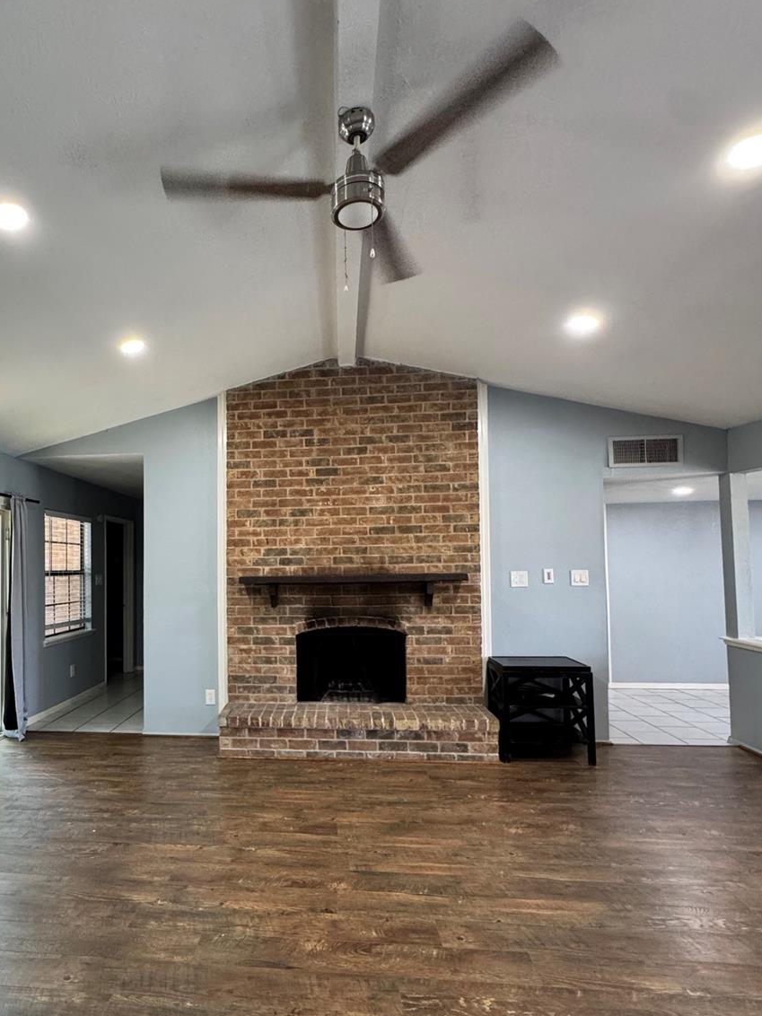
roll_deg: +1.0
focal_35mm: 19
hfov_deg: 67.5
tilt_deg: +1.8
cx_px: 280
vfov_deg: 84.5
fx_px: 558
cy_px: 549
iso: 400
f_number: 2.2
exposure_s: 1/60
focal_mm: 2.22
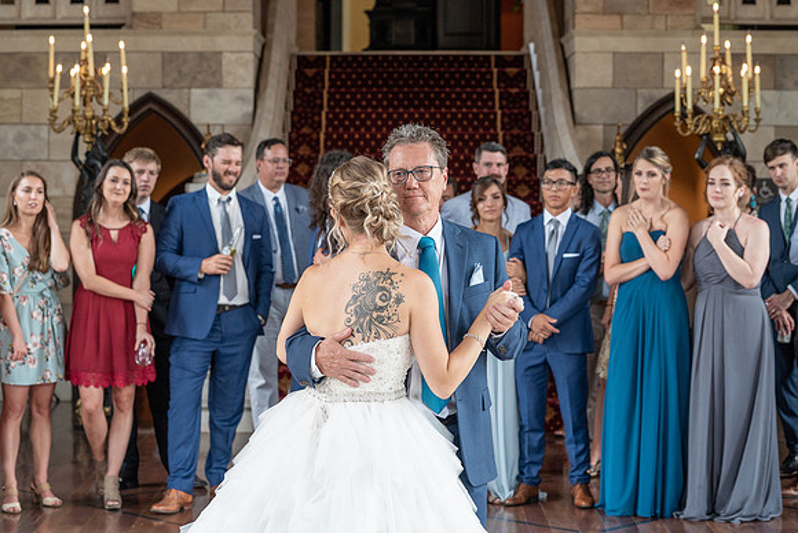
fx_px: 1863
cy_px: 257
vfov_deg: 16.3
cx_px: 407
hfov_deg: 24.2
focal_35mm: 84
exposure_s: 1/250
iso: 1000
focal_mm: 80
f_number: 5
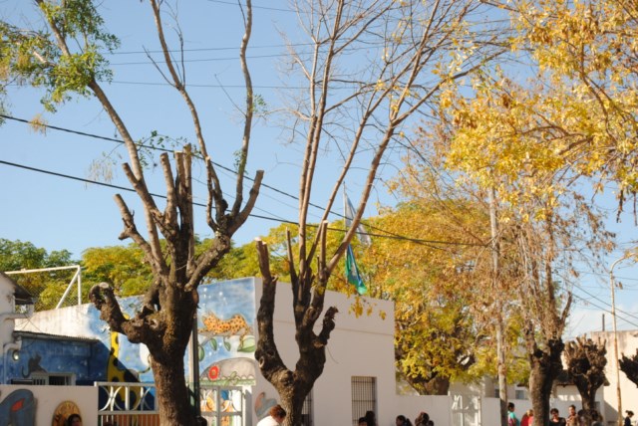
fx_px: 1463
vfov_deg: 16.6
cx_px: 319
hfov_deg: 24.6
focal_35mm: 82
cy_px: 213
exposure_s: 1/250
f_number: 8
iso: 200
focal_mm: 55
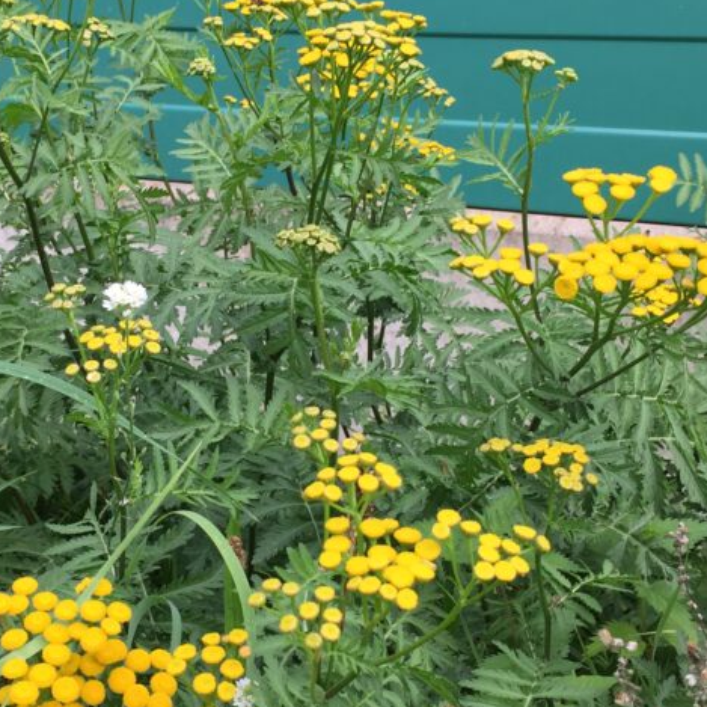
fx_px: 1294
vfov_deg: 30.5
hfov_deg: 30.4
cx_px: 255
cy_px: 378
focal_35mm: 56
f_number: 2.2
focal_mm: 4.15
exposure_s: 1/187
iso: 32
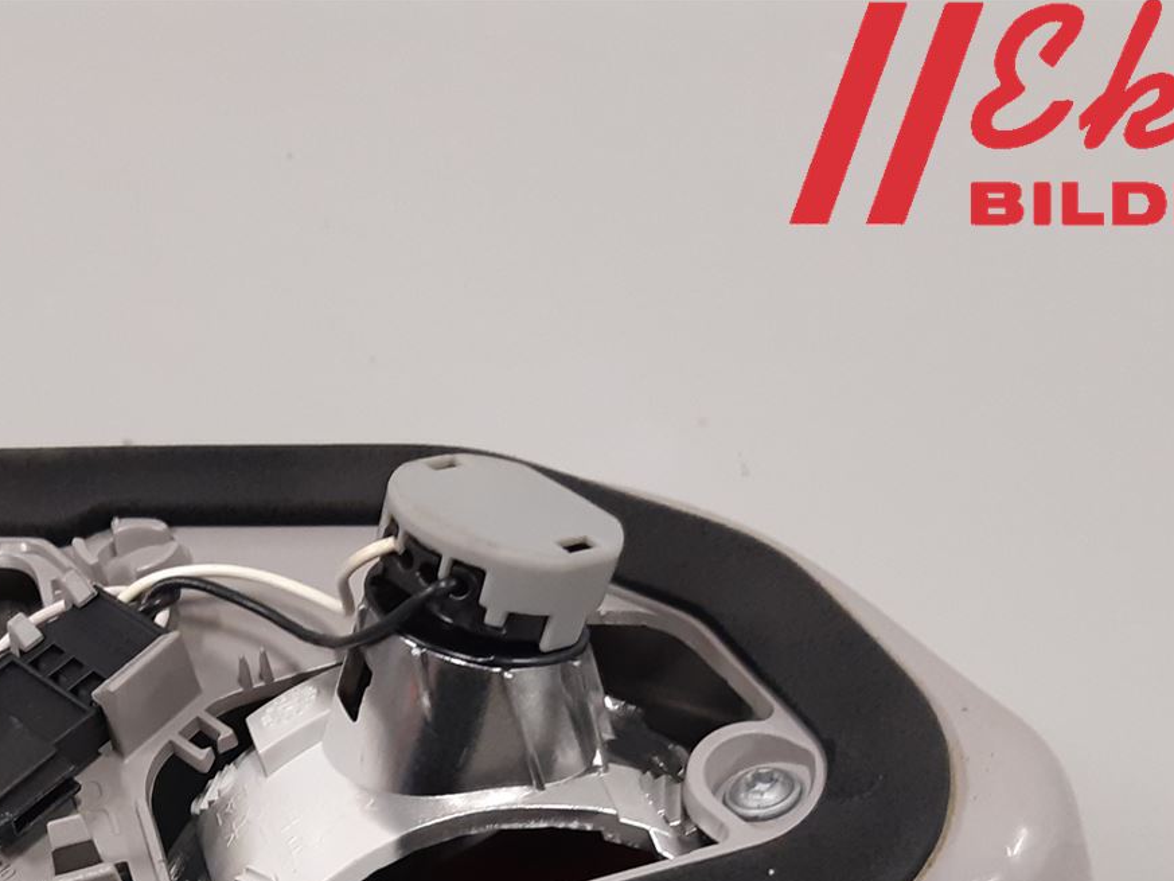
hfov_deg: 30.9
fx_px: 2069
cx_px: 238
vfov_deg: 22.3
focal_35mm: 61
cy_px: 1030
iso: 160
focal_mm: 3.93
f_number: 1.7
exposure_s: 1/50
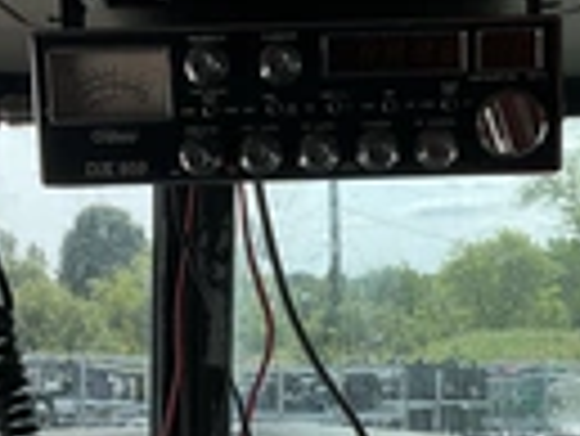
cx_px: 337
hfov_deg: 21.7
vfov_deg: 16.3
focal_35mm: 90
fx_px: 1509
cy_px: 364
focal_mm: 3
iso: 25
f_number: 1.8
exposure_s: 1/883
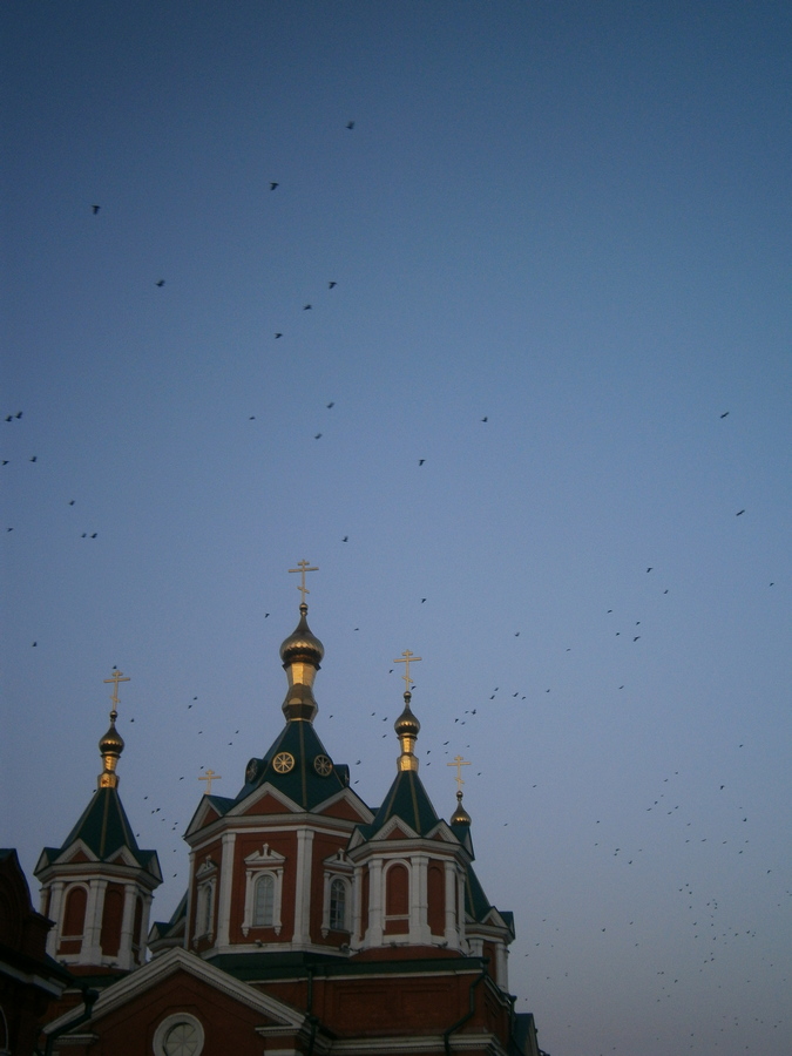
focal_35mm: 47
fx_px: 1434
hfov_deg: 30.9
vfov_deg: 40.4
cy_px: 528
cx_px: 396
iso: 100
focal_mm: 8.3
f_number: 3.4
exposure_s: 1/40
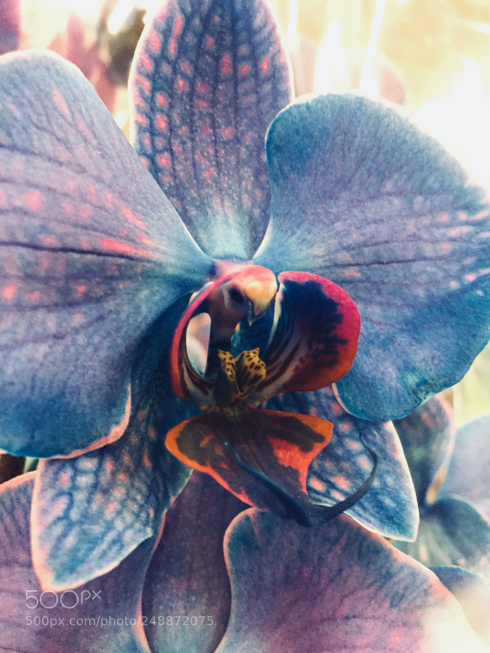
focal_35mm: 29
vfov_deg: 61.7
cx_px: 245
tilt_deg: +7.6
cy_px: 326
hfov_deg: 48.2
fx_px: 547
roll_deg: -6.7
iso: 250
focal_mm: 4.15
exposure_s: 1/20
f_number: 2.2
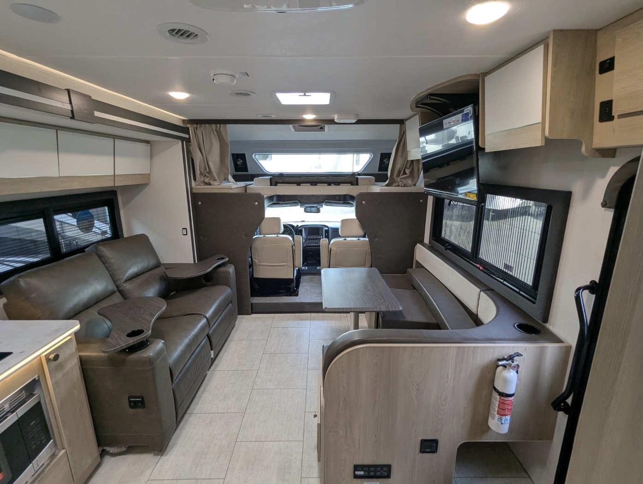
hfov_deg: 94.4
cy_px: 242
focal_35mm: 16
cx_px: 322
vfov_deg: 78.2
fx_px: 298
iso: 121
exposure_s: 1/67.6
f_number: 2.2
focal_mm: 2.35
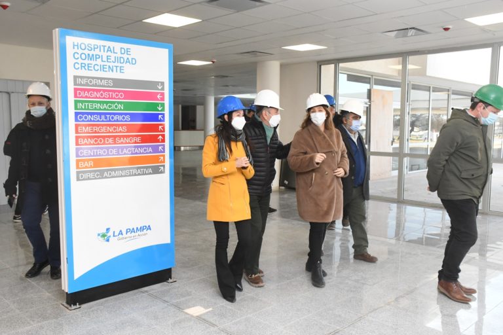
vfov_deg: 40.0
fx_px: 461
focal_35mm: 33
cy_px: 168
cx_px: 252
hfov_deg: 57.2
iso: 3200
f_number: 8
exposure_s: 1/250
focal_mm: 22
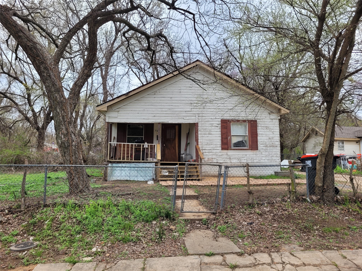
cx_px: 181
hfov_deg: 67.3
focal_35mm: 26
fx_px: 272
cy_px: 136
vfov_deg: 53.1
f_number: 1.8
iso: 40
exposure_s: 1/372
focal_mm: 5.4
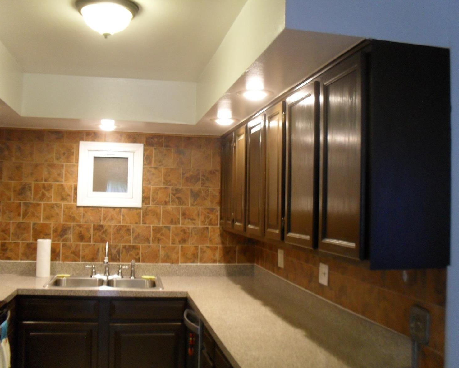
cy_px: 184
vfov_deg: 40.1
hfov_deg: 49.0
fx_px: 503
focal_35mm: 37
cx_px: 247
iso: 200
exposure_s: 1/10
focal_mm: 6.3
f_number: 3.2
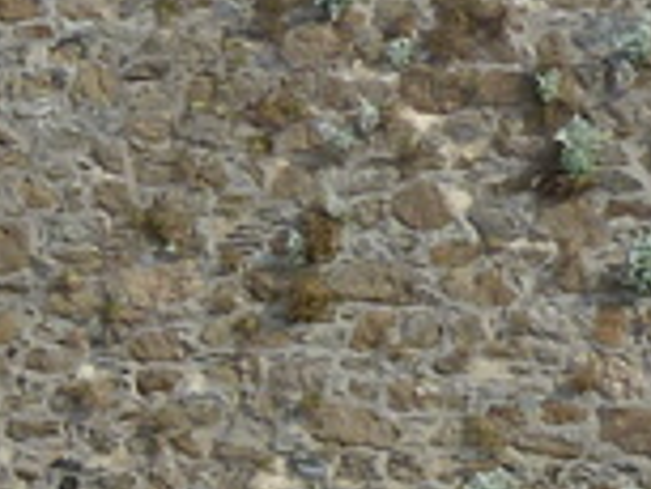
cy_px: 570
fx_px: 9862
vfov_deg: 2.8
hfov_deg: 3.7
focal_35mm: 524
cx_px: -1383
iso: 80
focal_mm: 11
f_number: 4.1
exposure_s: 1/400
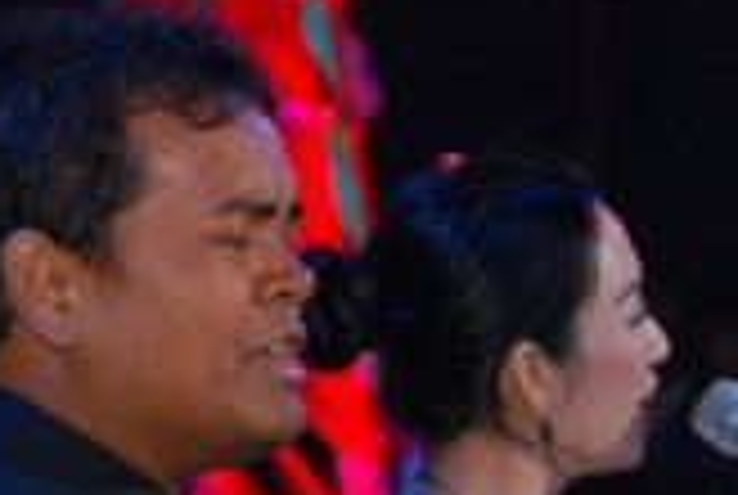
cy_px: 479
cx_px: 486
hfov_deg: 4.5
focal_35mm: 461
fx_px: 9477
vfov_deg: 3.0
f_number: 5.6
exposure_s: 1/60
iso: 640
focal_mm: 105
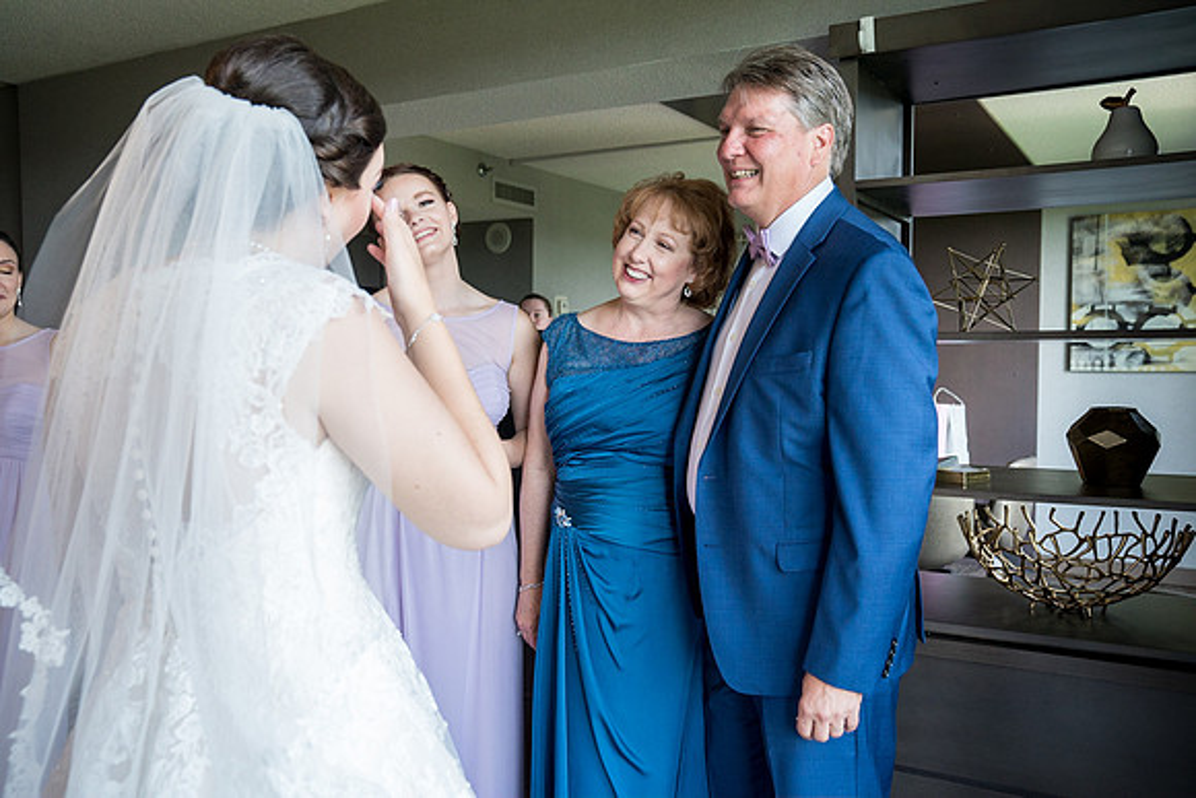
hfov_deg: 60.3
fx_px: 1030
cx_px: 598
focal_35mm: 31
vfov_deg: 42.3
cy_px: 399
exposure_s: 1/160
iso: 1000
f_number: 4.5
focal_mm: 31
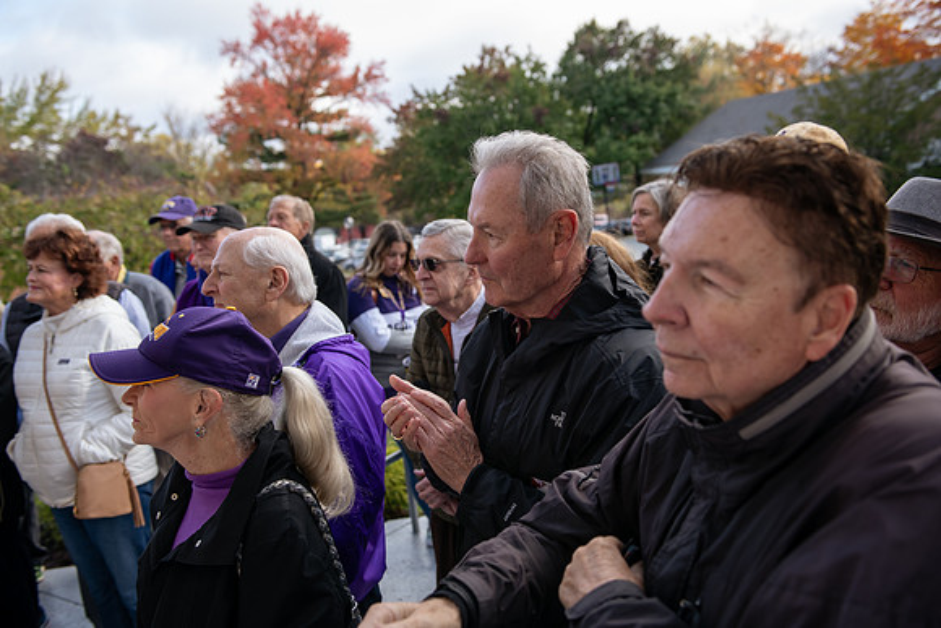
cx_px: 470
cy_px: 314
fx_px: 889
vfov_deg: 38.9
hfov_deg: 55.8
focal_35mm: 34
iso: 160
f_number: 3.5
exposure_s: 1/250
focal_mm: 34
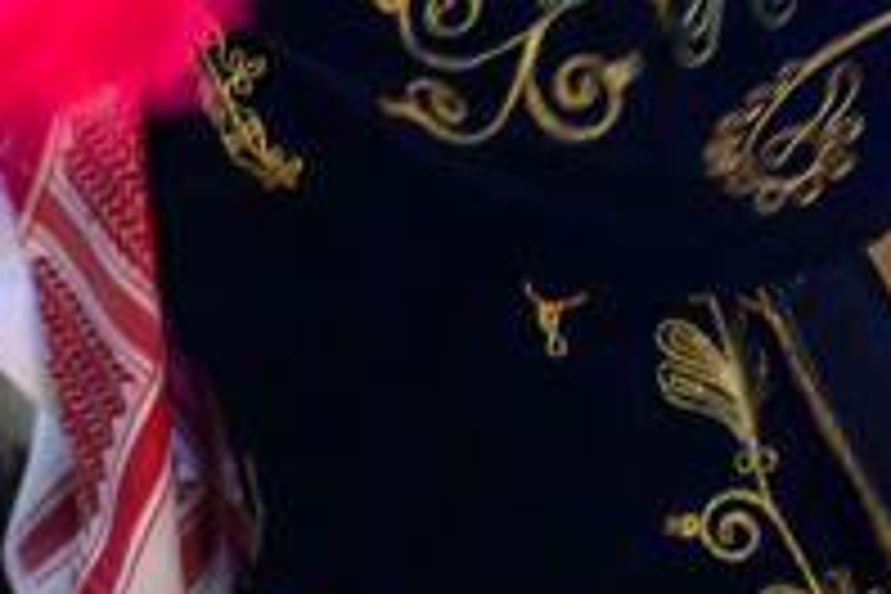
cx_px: -842
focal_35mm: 353
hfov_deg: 5.7
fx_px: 8736
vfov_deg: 3.9
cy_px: -353
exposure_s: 1/80
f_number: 1.2
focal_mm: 50
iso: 2000
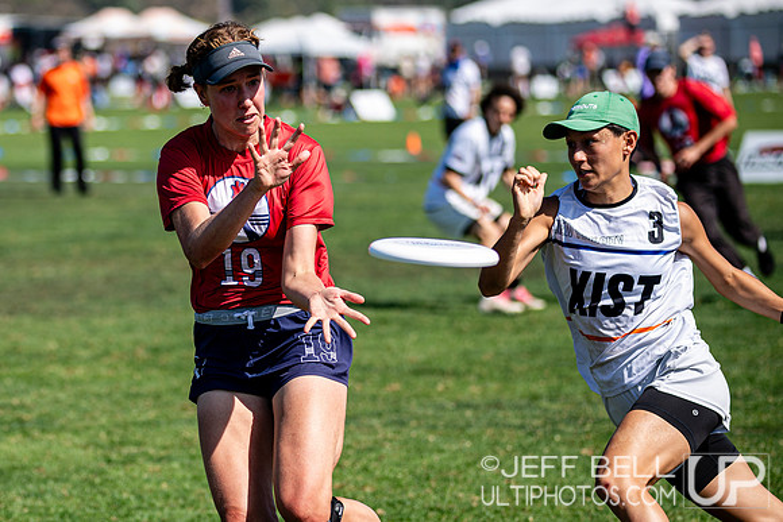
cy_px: 279
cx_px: 195
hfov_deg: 11.2
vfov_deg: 7.5
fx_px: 3994
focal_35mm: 184
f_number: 3.2
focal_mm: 120
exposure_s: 1/2500
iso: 140
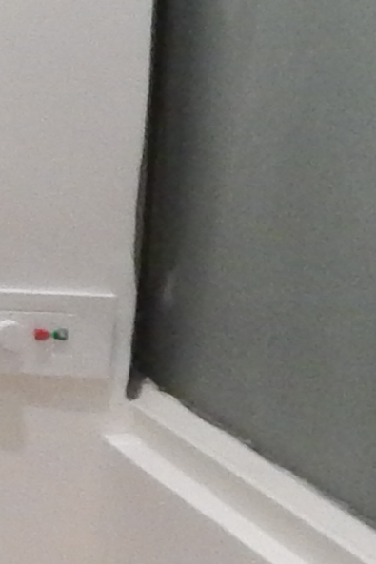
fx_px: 2915
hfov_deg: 6.1
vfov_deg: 11.0
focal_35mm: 186
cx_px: -1136
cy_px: 77
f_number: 3
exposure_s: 1/30
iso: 400
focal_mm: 4
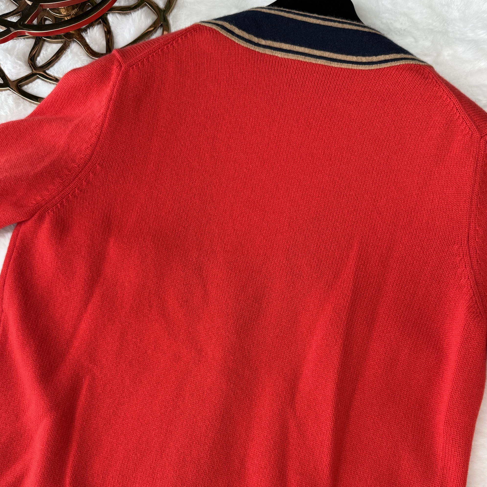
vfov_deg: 50.4
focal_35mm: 32
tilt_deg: -77.6
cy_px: 313
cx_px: 232
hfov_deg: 51.1
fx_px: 509
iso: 160
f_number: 1.78
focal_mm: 6.76
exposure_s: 1/121
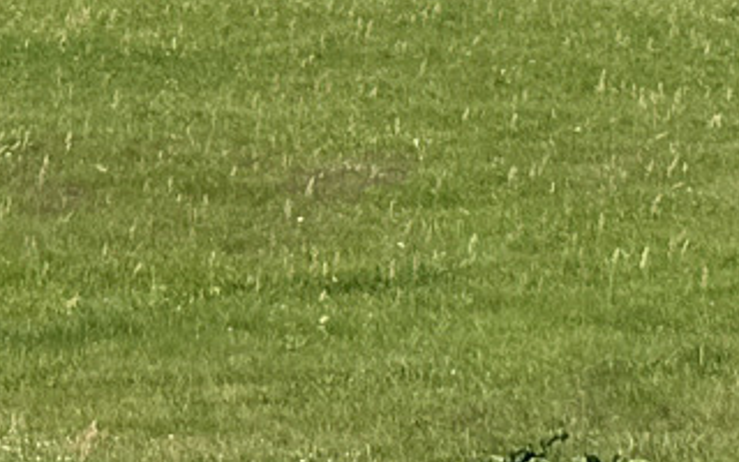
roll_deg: -1.4
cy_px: -679
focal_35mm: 159
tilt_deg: +4.0
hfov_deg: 13.2
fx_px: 3202
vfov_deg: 7.6
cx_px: 376
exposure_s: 1/6211
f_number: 1.78
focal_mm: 6.86
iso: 80
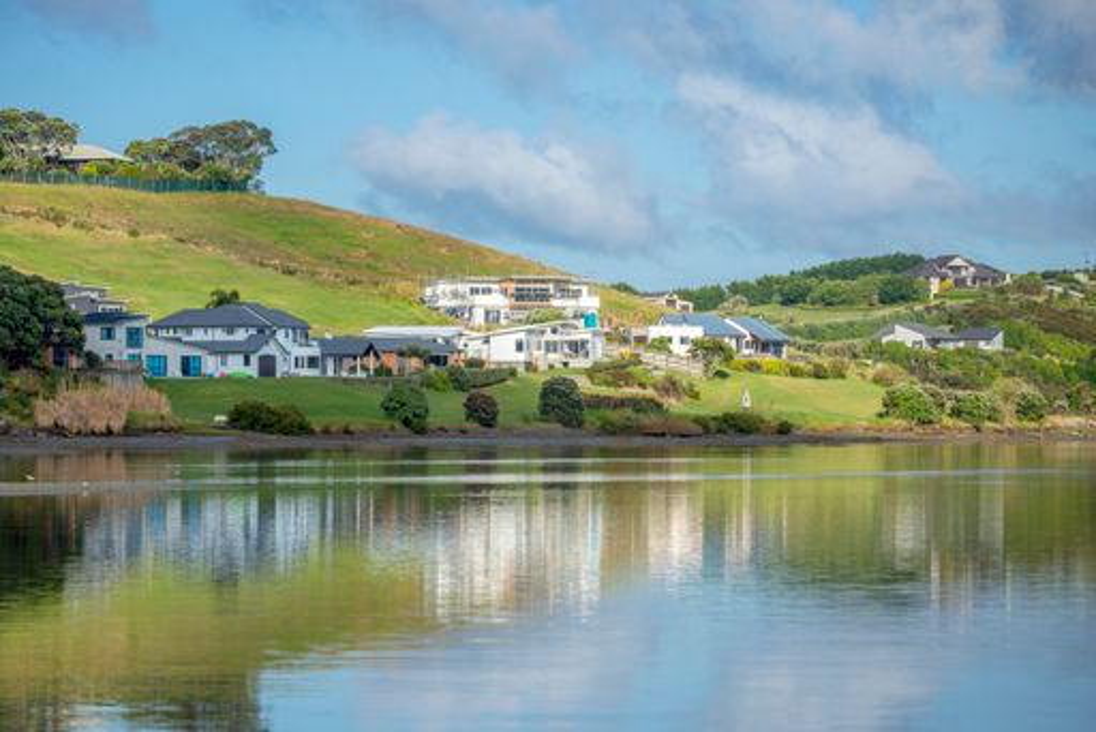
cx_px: 548
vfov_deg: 9.8
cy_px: 366
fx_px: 4264
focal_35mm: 140
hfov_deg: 14.6
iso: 200
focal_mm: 140
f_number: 4.5
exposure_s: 1/1250
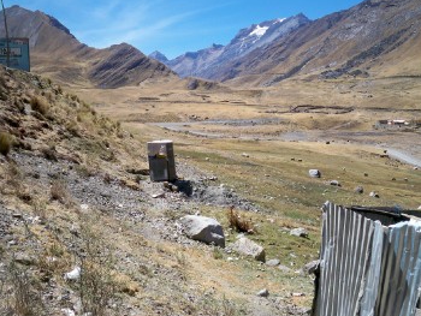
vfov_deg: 36.0
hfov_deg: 46.7
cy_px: 149
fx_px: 487
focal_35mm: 40
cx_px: 231
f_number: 4.7
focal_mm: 6.3
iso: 64
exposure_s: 1/400
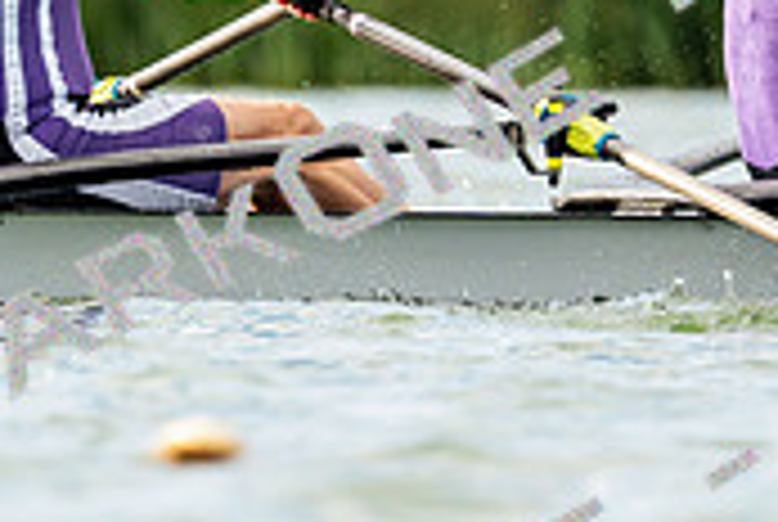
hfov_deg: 1.0
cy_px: 16
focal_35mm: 2007
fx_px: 43447
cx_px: 468
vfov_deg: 0.7
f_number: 6.3
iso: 500
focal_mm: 600
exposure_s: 1/2000
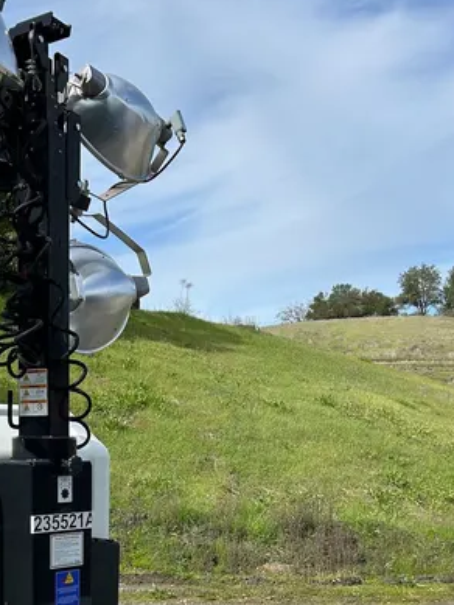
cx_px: 103
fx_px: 856
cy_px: 506
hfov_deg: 29.1
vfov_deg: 37.2
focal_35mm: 49
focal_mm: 5.7
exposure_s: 1/3356
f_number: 1.5
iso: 50
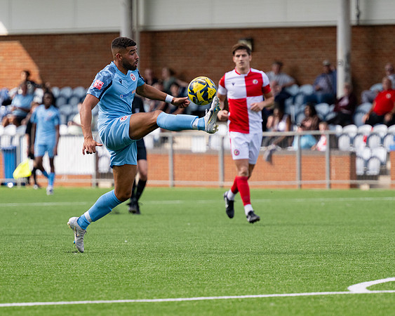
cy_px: 226
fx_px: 4620
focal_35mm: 395
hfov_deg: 4.9
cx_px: 174
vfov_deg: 3.9
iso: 400
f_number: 4
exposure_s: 1/2500
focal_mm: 220
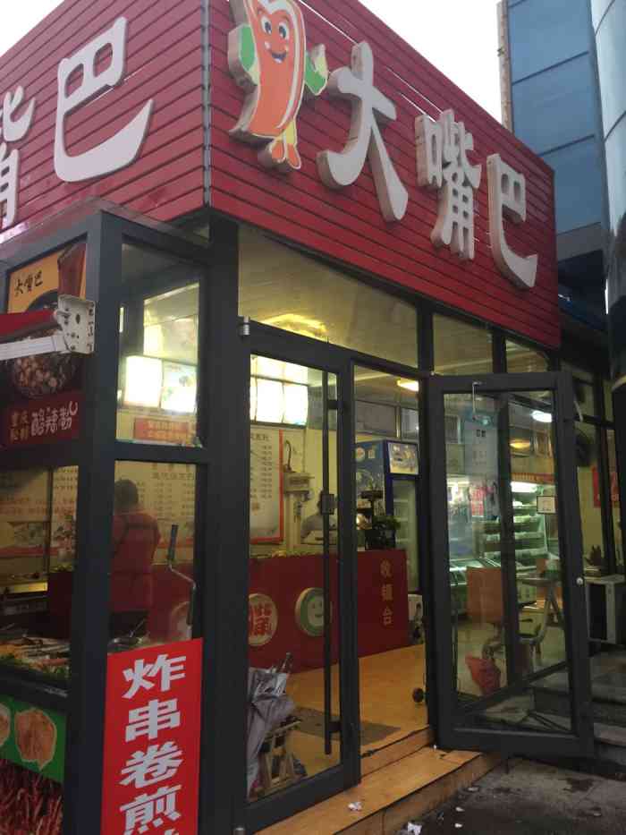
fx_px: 699
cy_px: 418
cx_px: 313
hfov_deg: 48.2
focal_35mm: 29
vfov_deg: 61.7
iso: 125
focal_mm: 4.15
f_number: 2.2
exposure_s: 1/17
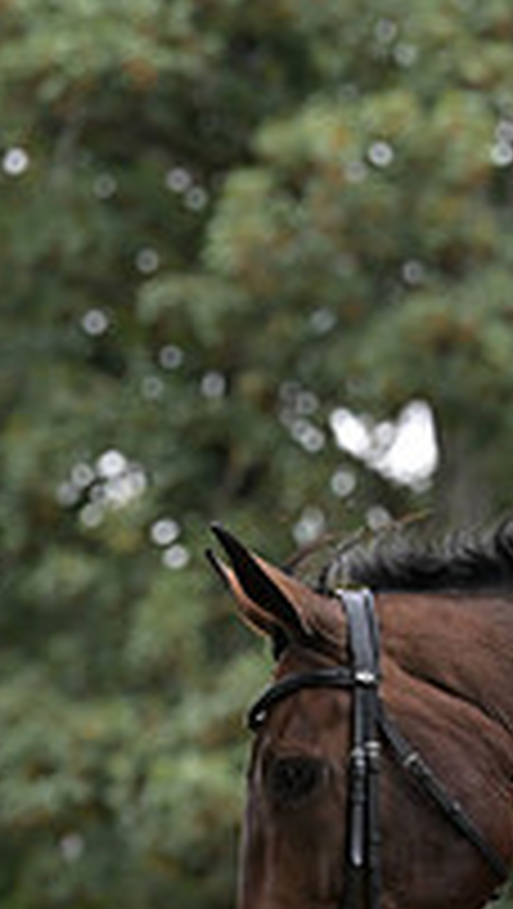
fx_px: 13412
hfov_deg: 2.2
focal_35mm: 556
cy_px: 709
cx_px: 1246
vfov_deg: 3.9
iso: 2200
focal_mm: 185
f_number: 5.6
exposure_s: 1/1250
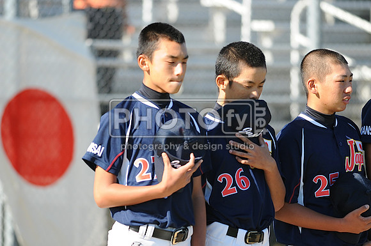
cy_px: 123
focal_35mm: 450
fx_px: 4631
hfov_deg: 4.6
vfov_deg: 3.0
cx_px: 186
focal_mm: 300
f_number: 4
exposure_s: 1/640
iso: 200
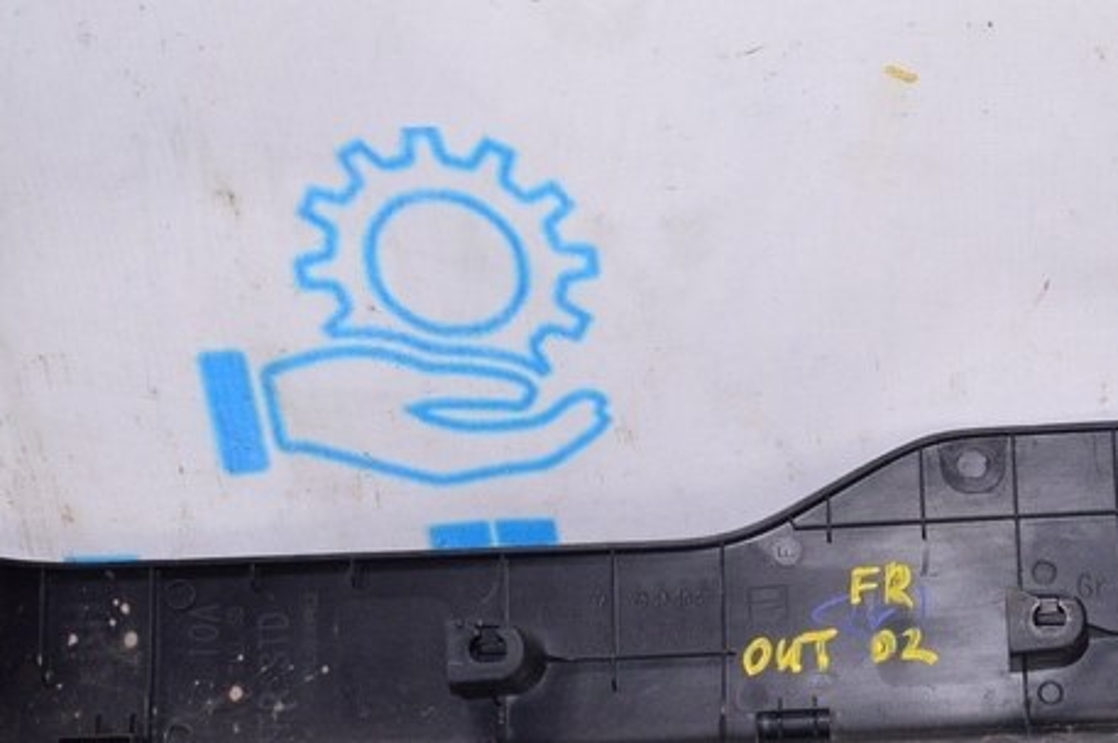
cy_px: 598
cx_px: 920
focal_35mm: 74
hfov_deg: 26.8
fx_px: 2296
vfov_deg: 18.2
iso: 1600
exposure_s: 1/160
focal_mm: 22
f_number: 8
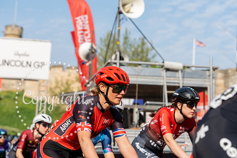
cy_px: 79
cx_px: 118
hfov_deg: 26.0
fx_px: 514
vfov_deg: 17.5
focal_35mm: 78
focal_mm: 78
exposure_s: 1/1000
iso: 200
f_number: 4
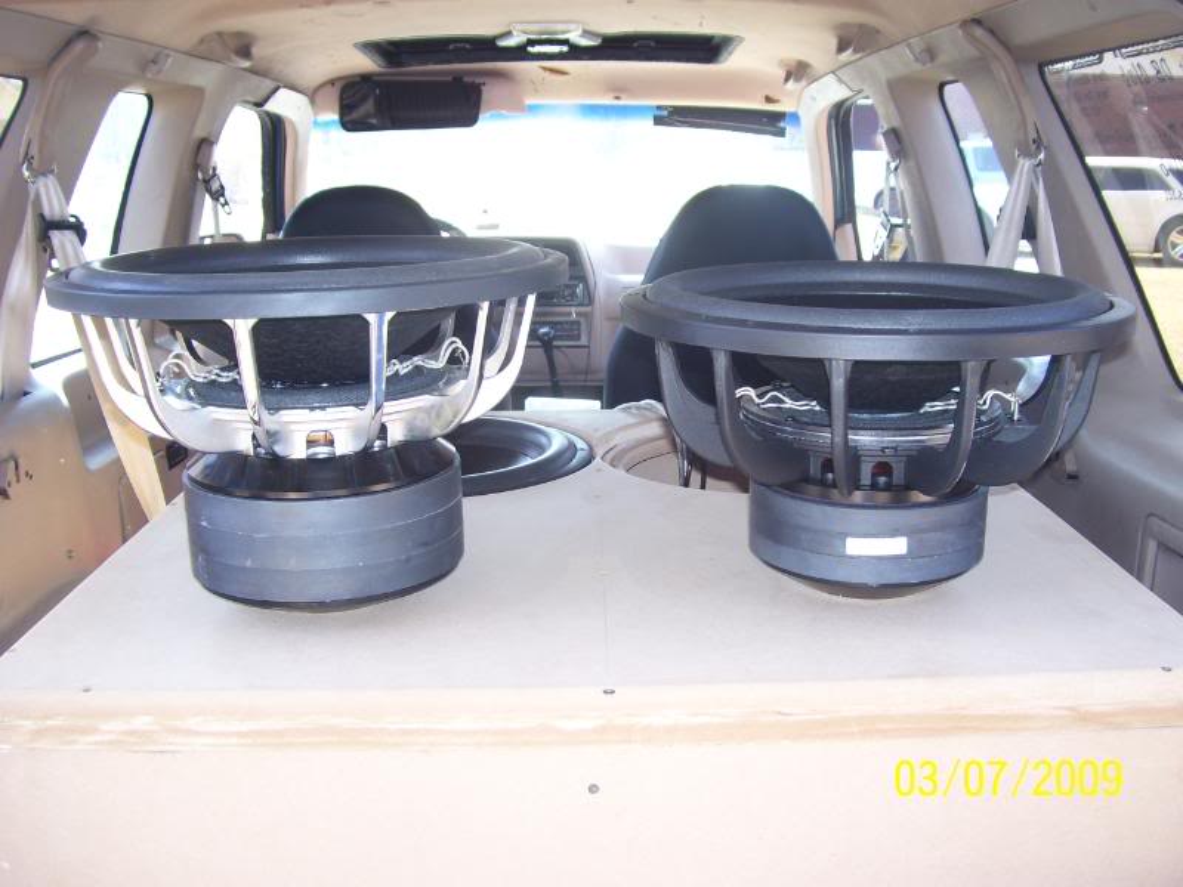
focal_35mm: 37
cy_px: 444
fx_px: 1264
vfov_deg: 38.7
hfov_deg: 50.1
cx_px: 592
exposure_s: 1/60
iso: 80
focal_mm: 6
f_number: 2.7
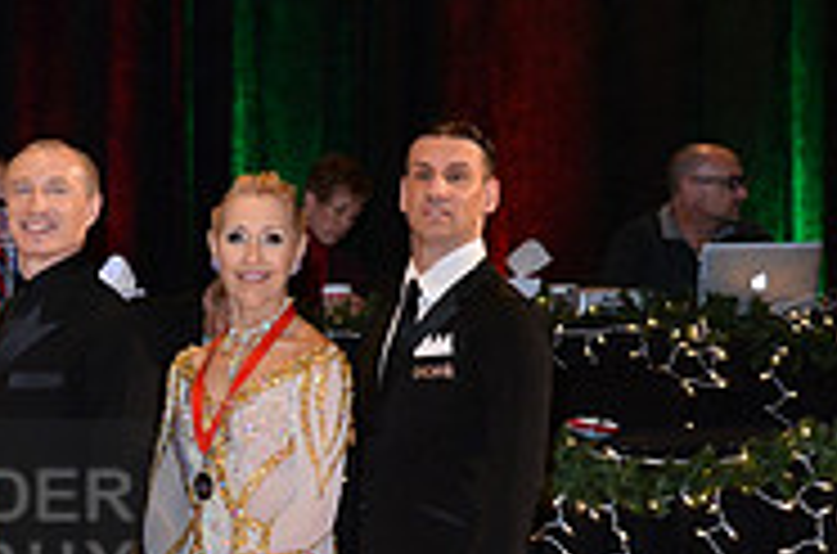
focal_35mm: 181
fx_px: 4198
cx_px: -302
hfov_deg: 11.1
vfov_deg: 7.5
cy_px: 538
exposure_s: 1/200
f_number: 5.6
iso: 2500
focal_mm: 58
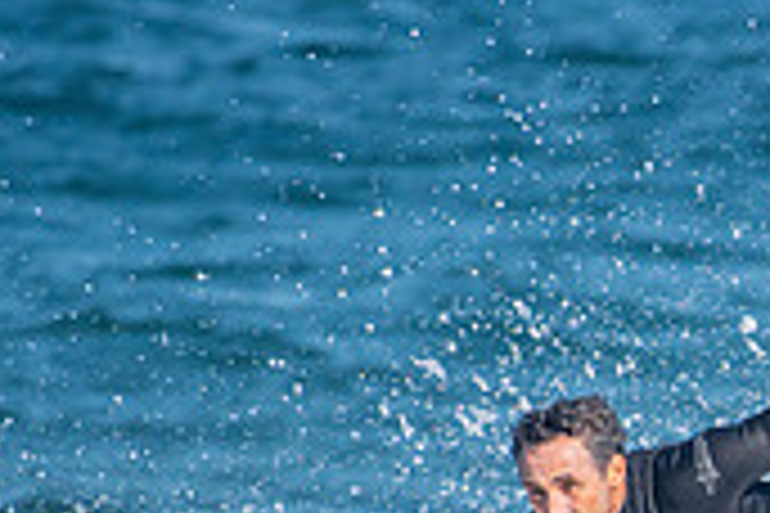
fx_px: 36187
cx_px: 910
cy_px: 749
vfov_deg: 0.8
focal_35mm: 1692
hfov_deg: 1.2
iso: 500
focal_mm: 500
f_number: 5.6
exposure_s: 1/4000
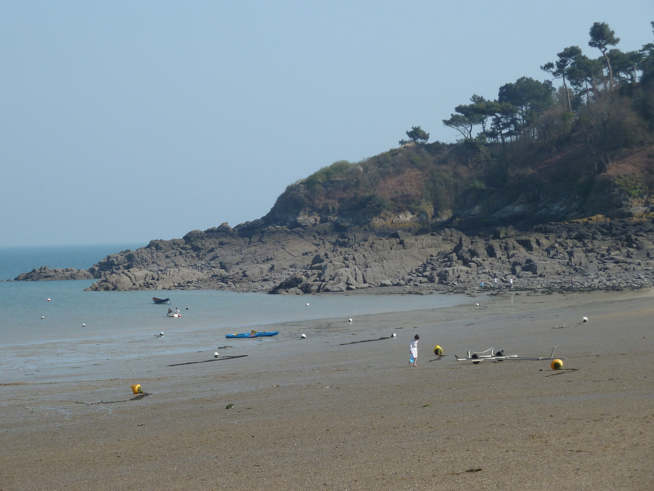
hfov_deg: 17.7
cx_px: 327
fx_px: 2097
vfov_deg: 13.3
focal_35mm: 111
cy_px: 246
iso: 80
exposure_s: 1/500
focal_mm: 18.2
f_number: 5
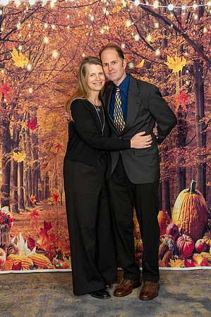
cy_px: 158
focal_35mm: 60
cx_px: 92
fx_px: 525
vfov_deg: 33.7
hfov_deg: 22.7
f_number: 5.6
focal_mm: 33
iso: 800
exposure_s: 1/80
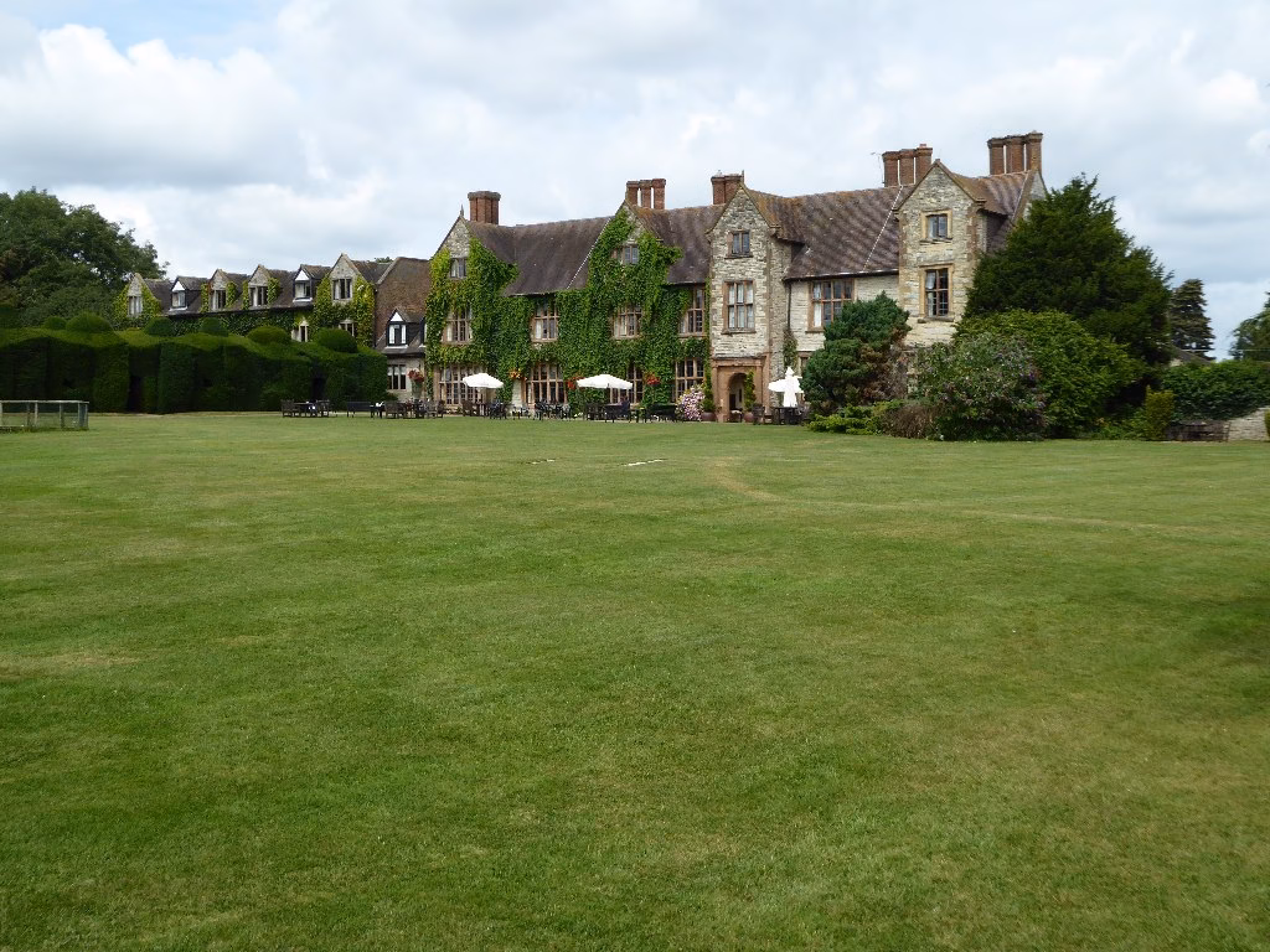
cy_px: 476
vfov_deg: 34.3
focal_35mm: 42
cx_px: 635
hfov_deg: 44.8
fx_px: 1541
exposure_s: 1/640
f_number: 3.8
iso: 100
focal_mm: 7.2
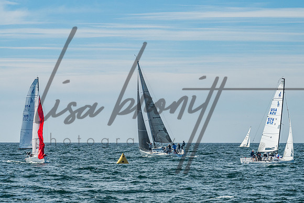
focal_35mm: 192
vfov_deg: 7.2
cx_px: 146
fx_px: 1618
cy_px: 103
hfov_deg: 10.7
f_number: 10
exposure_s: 1/640
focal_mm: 135
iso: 400
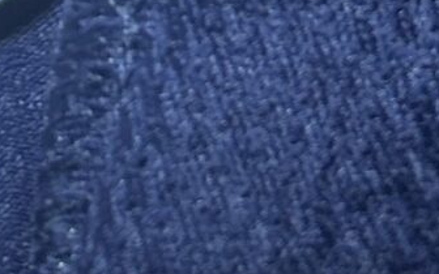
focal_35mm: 210
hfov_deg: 9.7
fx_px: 2512
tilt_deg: -52.2
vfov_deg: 5.6
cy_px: -695
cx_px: -203
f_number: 1.5
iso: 64
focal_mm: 5.7
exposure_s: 1/50
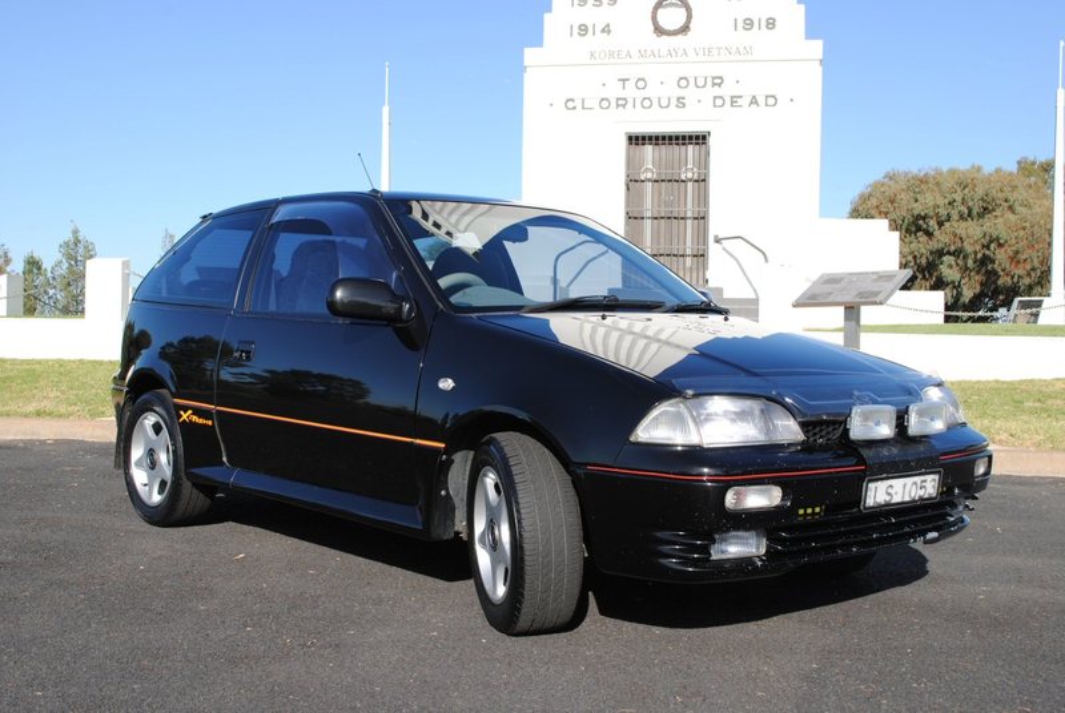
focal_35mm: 42
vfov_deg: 32.0
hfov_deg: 46.3
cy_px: 356
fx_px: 1244
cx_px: 532
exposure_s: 1/250
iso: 100
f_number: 8
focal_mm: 28
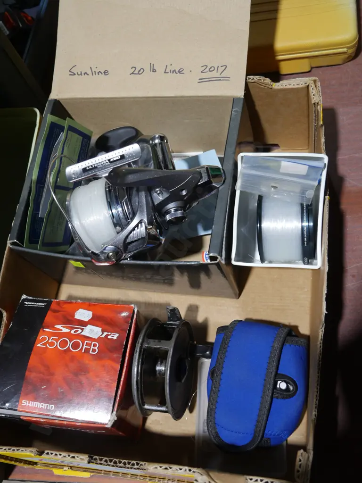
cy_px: 242
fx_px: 558
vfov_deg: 46.8
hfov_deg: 36.0
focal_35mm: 40
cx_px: 181
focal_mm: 20
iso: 400
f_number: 4.5
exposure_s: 1/60
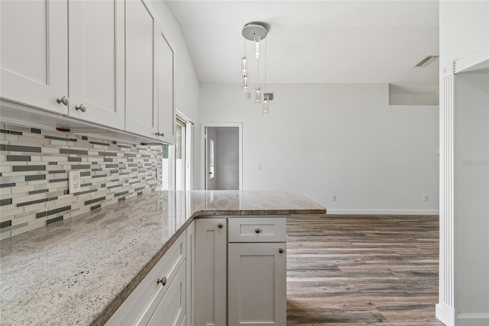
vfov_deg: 77.3
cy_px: 163
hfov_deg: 100.4
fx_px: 204
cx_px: 244
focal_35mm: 15
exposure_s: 1/13
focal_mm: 10
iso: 100
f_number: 8
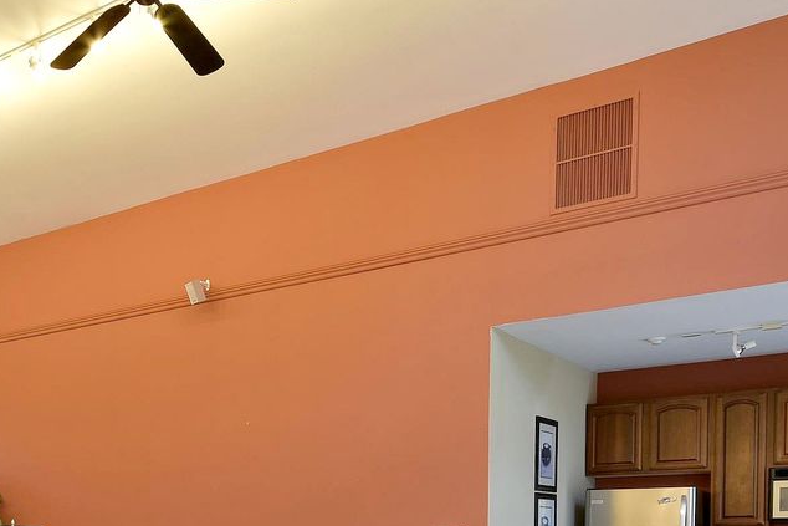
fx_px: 1007
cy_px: 567
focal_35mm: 46
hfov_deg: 39.7
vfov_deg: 27.0
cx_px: 83
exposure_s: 1/3
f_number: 8
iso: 200
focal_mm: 12
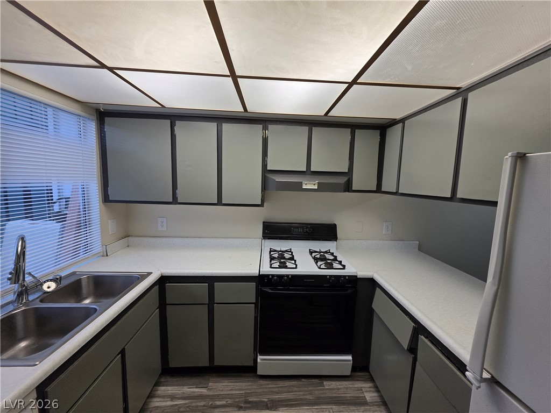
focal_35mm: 13
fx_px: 207
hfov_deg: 106.2
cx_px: 276
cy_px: 206
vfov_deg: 89.9
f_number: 1.9
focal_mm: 2.2
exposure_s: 1/120
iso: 50
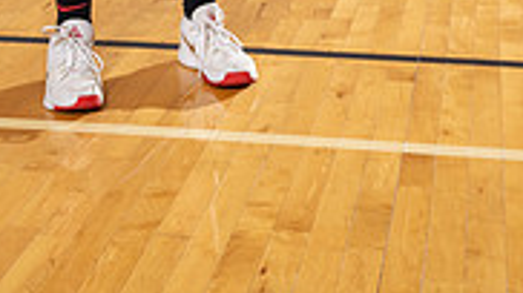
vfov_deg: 10.7
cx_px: 247
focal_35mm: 101
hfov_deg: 21.2
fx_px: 1399
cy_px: -339
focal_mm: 39
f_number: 4.5
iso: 400
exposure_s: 1/250
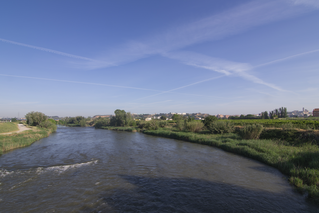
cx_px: 160
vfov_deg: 72.1
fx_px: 146
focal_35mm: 16
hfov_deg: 95.0
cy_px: 106
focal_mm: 11
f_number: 5.6
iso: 100
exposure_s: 1/320
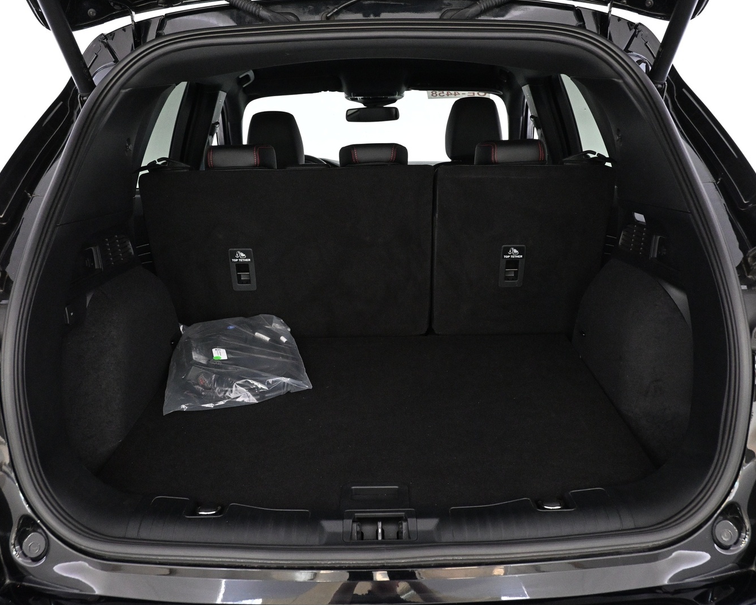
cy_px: 303
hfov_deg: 53.8
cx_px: 381
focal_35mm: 33
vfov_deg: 44.2
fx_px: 745
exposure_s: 1/30
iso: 3600
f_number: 5.6
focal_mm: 19.5
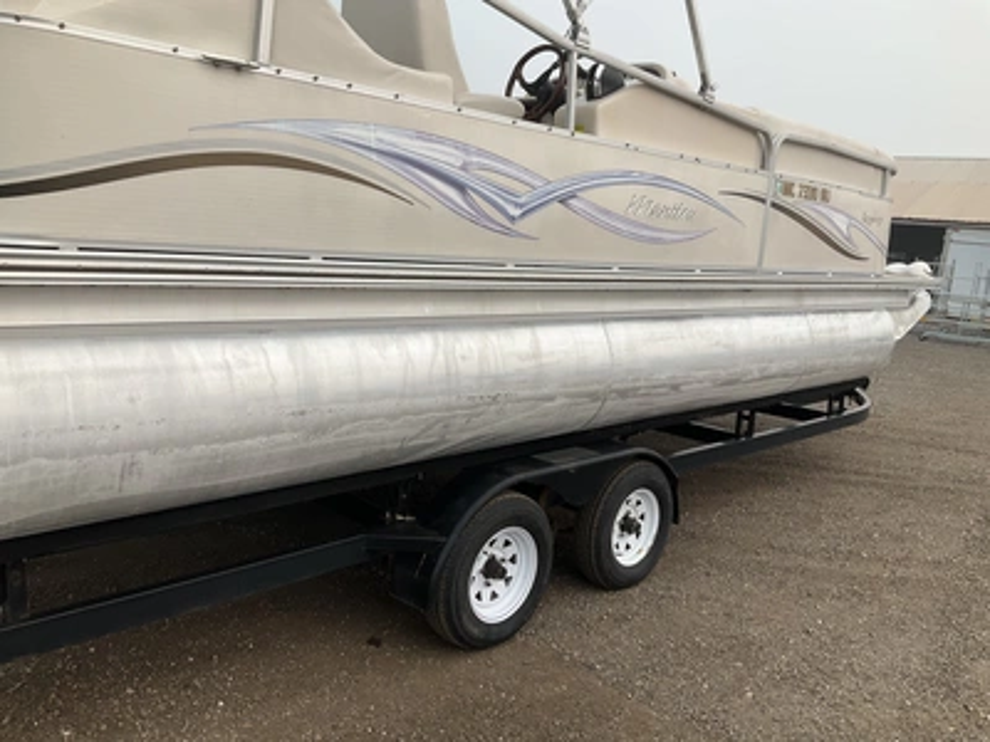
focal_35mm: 29
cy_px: 371
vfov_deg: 48.2
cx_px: 495
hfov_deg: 61.7
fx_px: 829
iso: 25
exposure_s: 1/1577
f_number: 1.8
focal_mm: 3
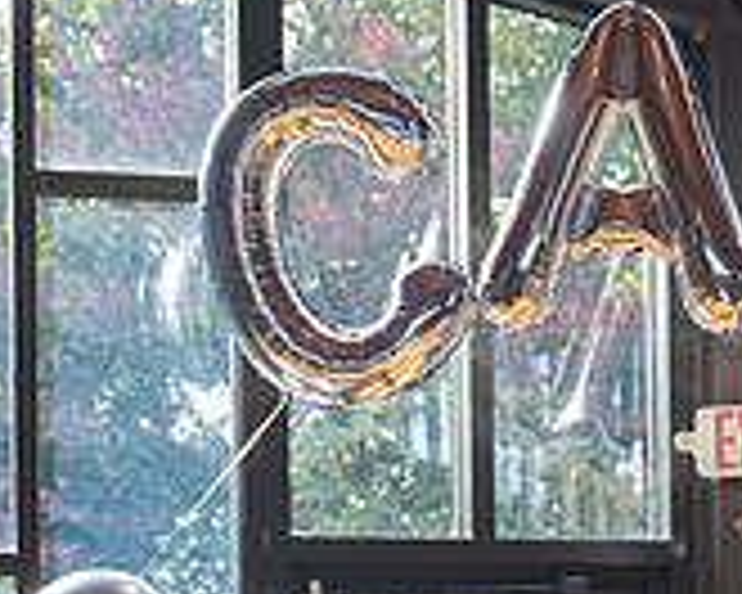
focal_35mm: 139
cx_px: 720
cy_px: 731
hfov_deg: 13.7
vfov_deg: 10.9
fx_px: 3052
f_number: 2.8
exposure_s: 1/640
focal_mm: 42
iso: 640
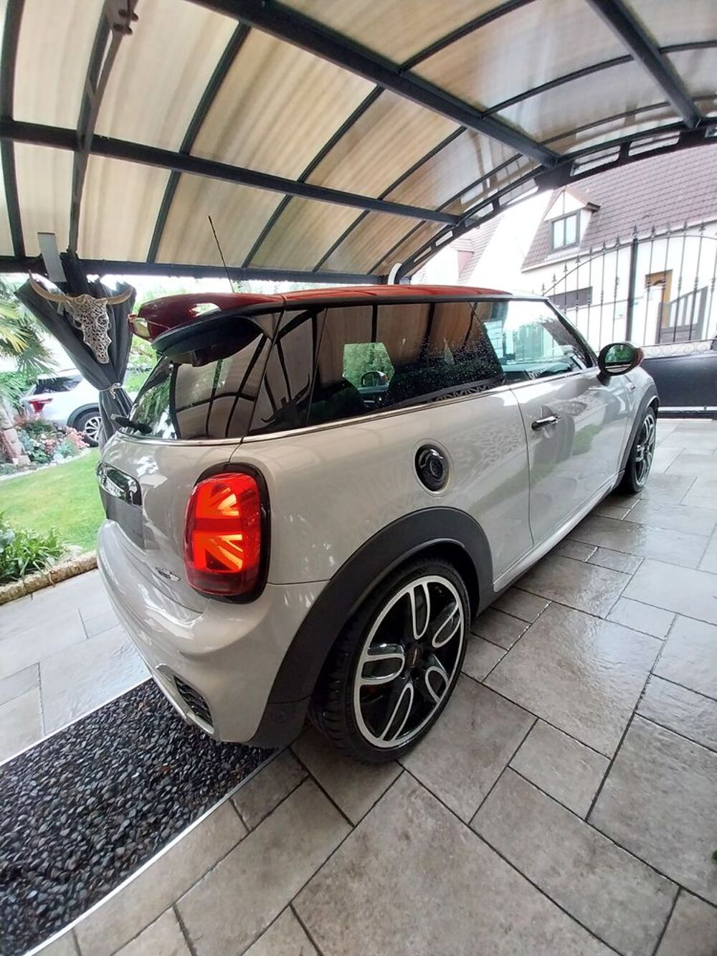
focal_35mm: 13
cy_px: 478
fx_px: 359
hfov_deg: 89.9
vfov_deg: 106.2
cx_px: 358
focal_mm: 1.13
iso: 100
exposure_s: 1/100
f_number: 2.2
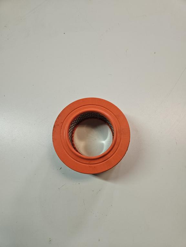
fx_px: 165
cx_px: 93
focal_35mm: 23
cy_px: 124
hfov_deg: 58.9
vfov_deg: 73.9
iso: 160
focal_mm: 5.4
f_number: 1.8
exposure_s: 1/100
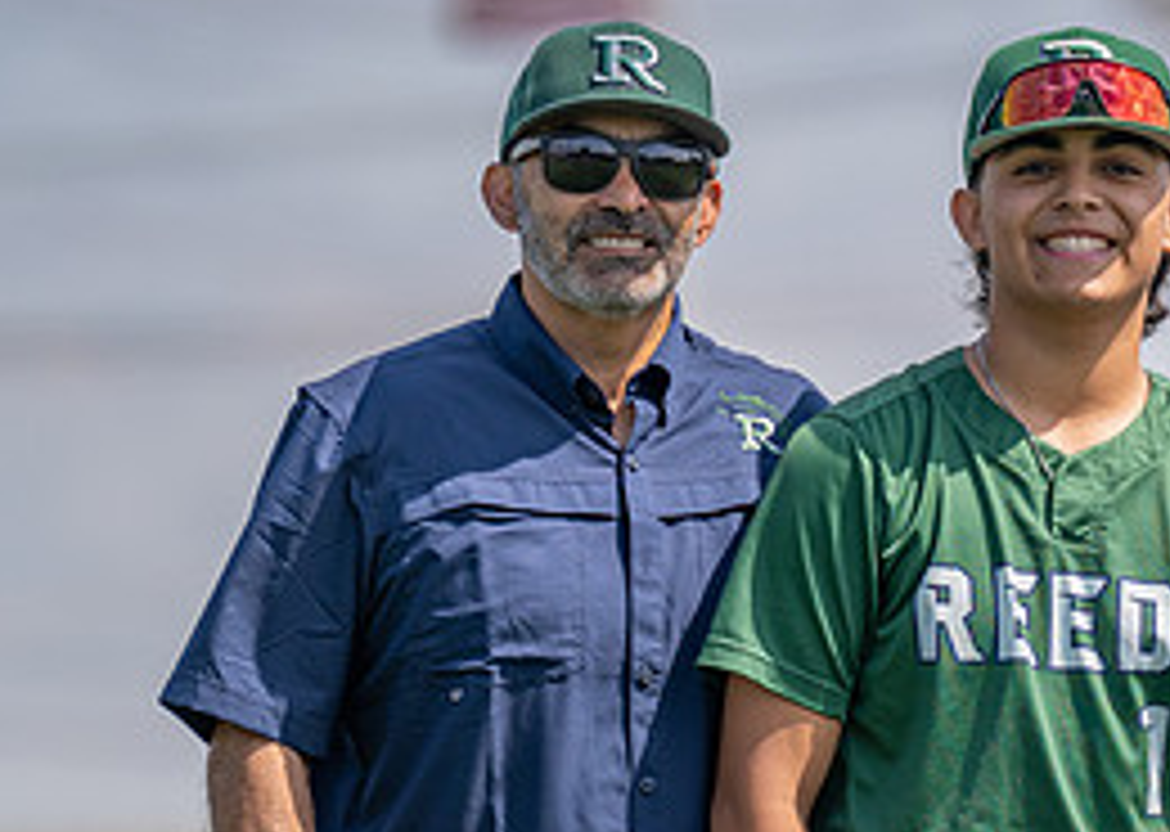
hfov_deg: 3.9
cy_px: 751
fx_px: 17223
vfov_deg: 2.8
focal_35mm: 519
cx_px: 971
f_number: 2.8
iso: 100
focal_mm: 200
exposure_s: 1/1600
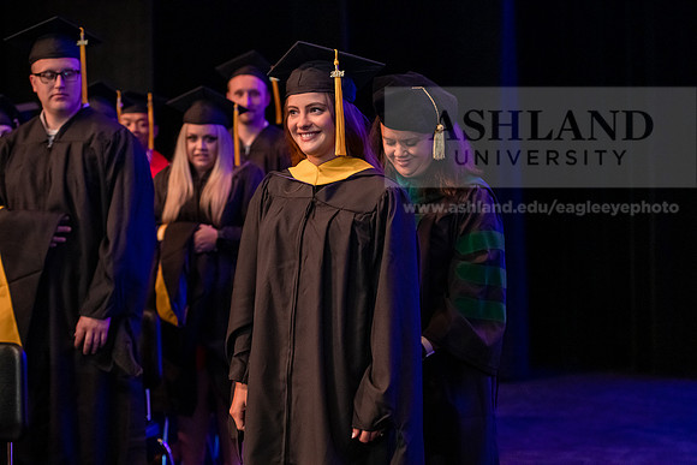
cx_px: 348
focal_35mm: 82
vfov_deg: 16.7
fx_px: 1588
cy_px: 232
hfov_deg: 24.8
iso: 3200
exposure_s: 1/200
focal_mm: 82
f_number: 4
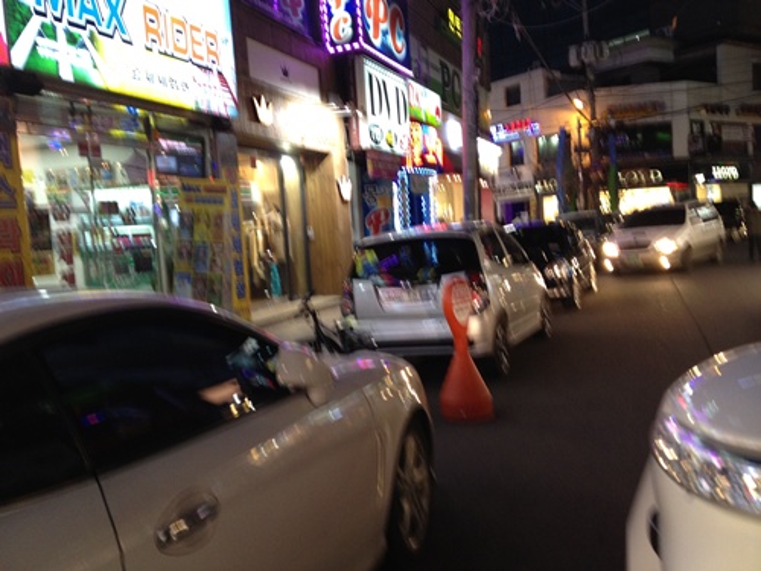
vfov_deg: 40.7
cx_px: 380
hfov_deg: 52.6
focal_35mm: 35
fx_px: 769
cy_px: 286
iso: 125
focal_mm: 4.28
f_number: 2.4
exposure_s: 1/20
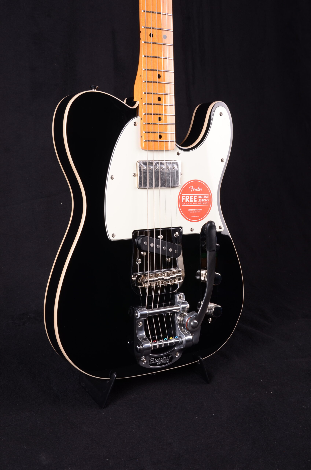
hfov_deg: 26.4
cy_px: 235
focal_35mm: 51
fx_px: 664
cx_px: 156
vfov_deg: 39.0
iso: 200
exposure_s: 1/200
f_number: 13
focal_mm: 34
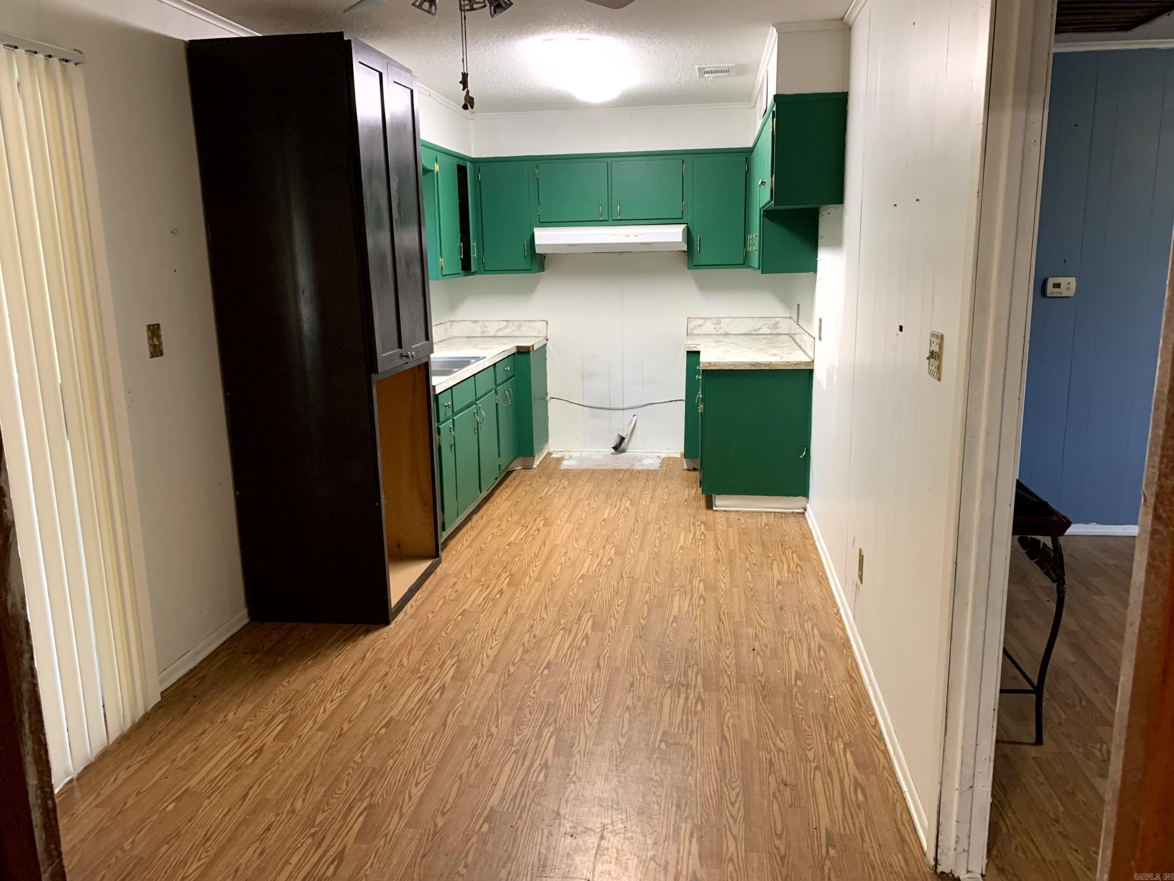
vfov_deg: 53.1
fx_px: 882
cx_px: 587
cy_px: 440
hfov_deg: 67.3
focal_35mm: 26
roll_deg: +0.9
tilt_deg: -11.1
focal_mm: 4.25
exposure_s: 1/60
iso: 200
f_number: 1.8
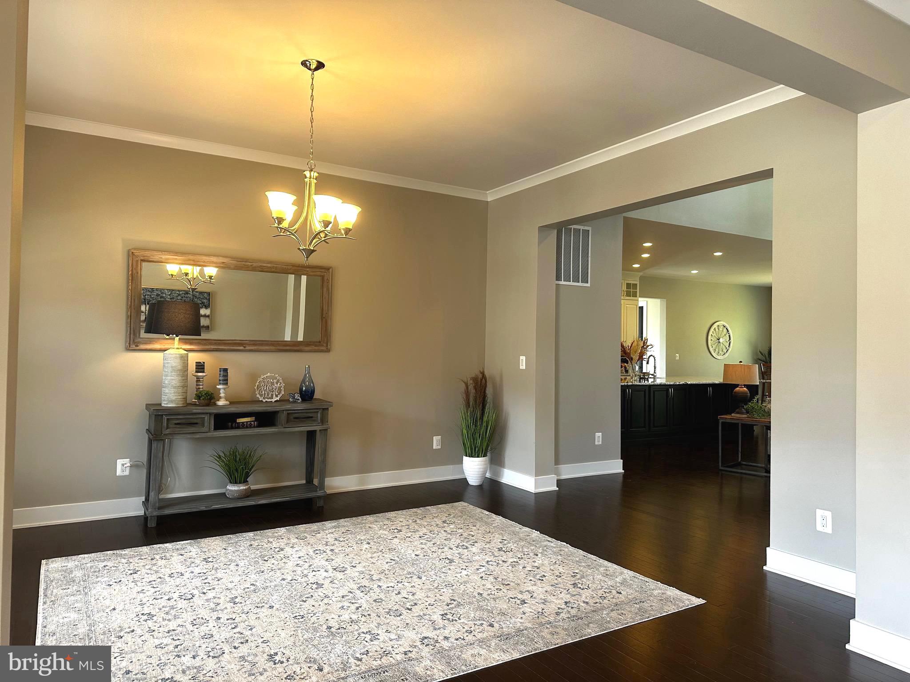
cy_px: 341
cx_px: 455
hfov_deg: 71.6
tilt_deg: +1.2
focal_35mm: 24
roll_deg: -0.7
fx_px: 631
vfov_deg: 56.8
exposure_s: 1/120
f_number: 1.78
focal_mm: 6.86
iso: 125
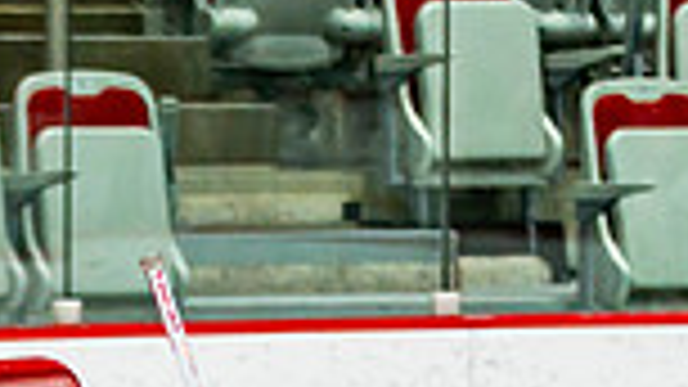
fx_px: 11892
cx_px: -160
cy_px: 1038
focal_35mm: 652
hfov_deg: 3.3
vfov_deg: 1.9
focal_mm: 110
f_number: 2.8
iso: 400
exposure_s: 1/640
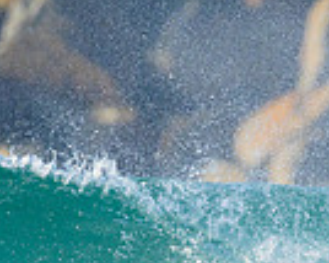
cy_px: 365
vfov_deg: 0.3
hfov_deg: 0.4
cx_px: 368
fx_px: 44330
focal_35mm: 4556
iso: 800
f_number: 9
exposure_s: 1/1250
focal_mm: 1120
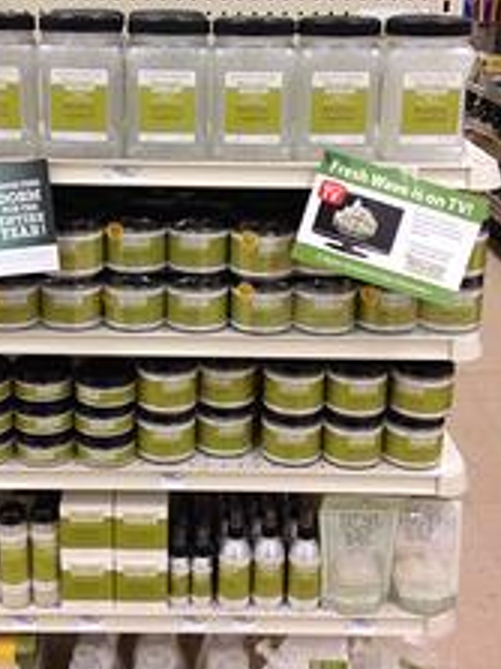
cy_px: 282
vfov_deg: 34.9
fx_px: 1062
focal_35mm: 55
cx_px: 182
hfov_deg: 26.4
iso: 64
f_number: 2.4
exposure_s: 1/20
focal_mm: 4.28
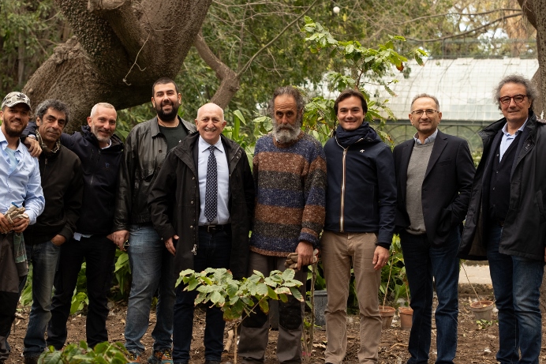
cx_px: 227
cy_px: 210
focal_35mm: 74
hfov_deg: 27.3
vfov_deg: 18.4
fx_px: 1122
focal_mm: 33
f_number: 2.8
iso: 320
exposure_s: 1/640
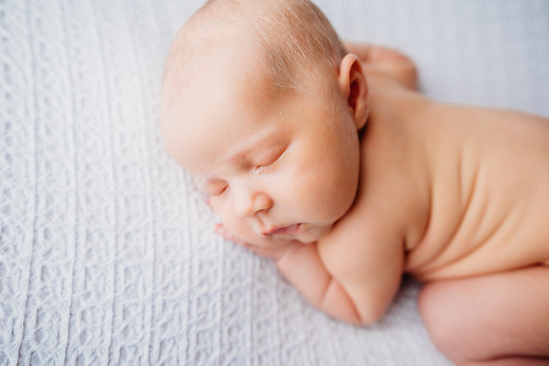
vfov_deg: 53.2
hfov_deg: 73.7
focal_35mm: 24
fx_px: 366
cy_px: 183
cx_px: 274
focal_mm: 24
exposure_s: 1/200
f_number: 2.8
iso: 80
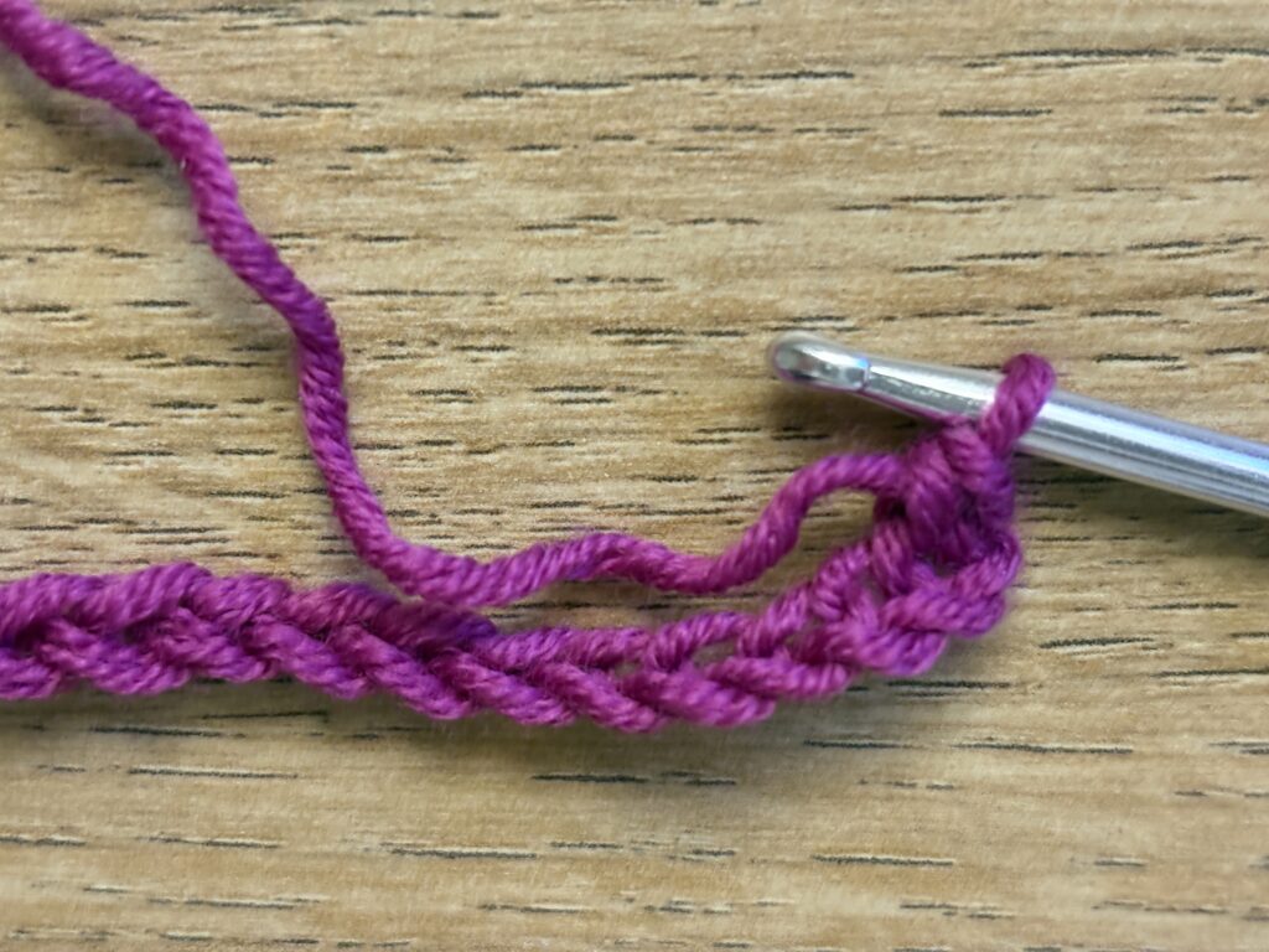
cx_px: 634
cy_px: 476
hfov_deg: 36.8
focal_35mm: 52
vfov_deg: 28.0
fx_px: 1906
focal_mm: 5.96
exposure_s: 1/25
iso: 400
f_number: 1.6
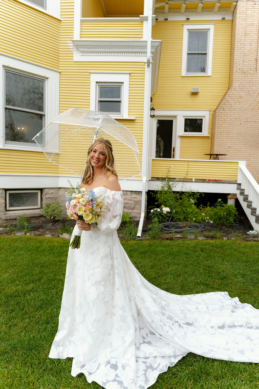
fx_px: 259
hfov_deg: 53.1
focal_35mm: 24
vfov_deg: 73.7
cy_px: 194
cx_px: 130
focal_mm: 24
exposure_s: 1/800
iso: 200
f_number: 2.8
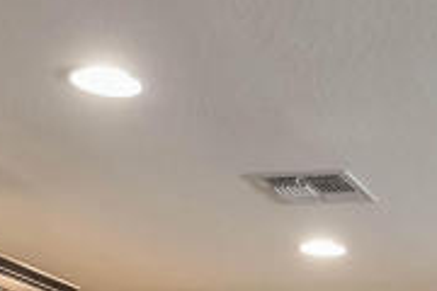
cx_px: 602
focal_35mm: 96
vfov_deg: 12.5
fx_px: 1165
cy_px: 581
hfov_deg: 19.3
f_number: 5
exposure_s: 1/50
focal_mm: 15
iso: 2500
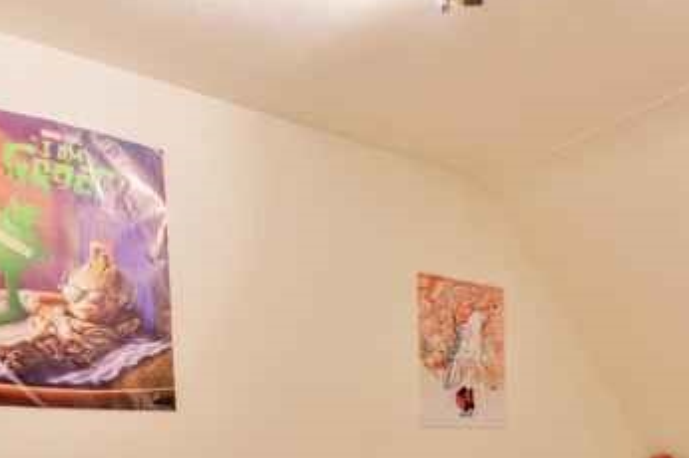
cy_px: 515
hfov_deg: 48.9
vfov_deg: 31.5
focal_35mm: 37
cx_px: 552
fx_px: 707
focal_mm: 16
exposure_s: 1/15
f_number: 8
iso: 800
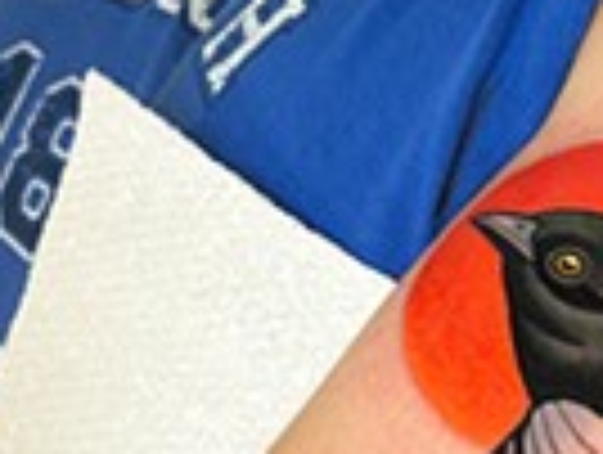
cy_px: 418
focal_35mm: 93
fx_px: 1623
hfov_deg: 20.3
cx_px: 612
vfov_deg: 15.7
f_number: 1.5
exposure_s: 1/60
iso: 160
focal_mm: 5.7
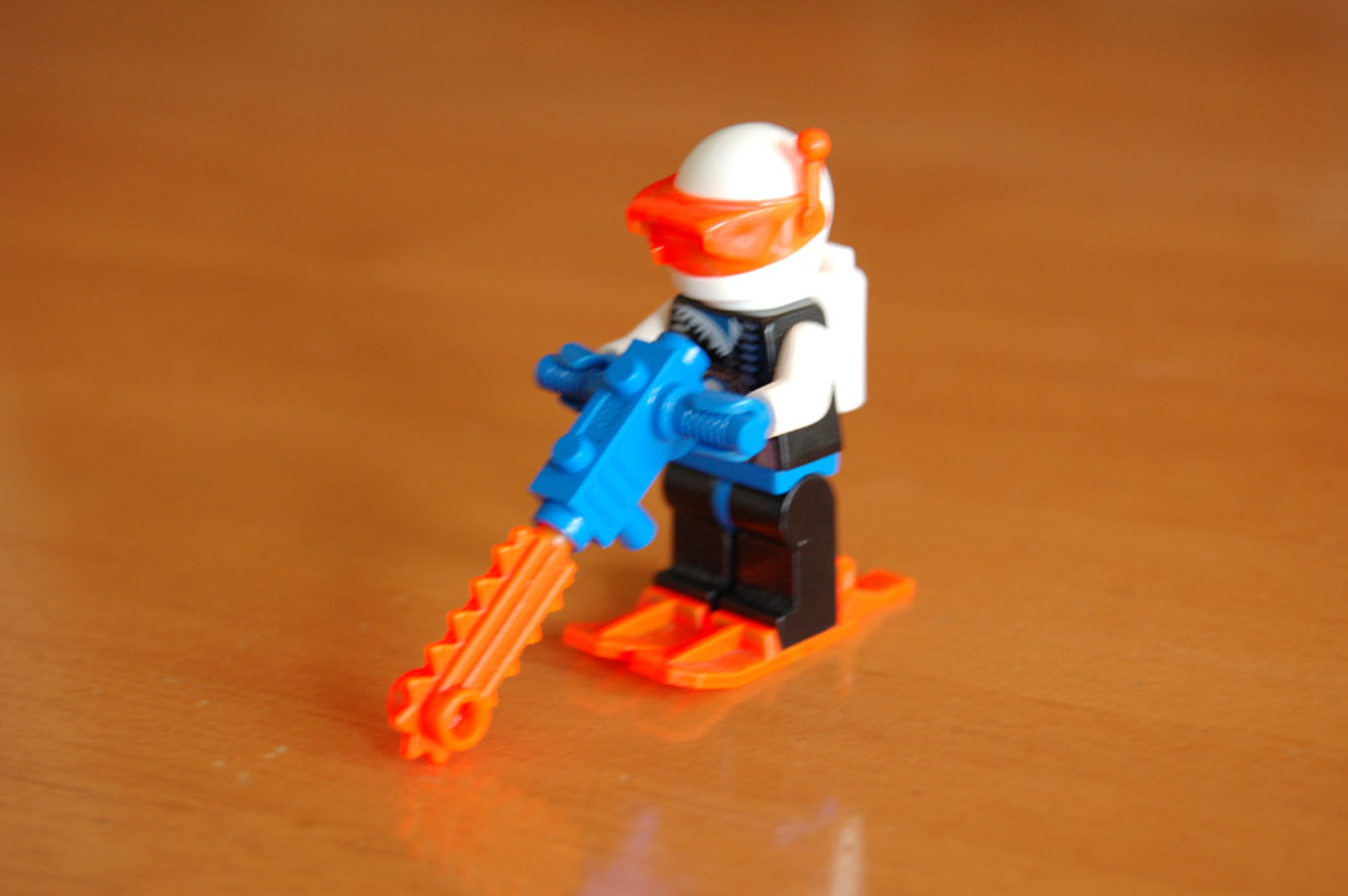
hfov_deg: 24.6
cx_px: 674
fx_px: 3087
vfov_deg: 16.5
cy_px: 448
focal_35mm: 82
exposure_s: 1/15
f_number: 5.6
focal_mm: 55
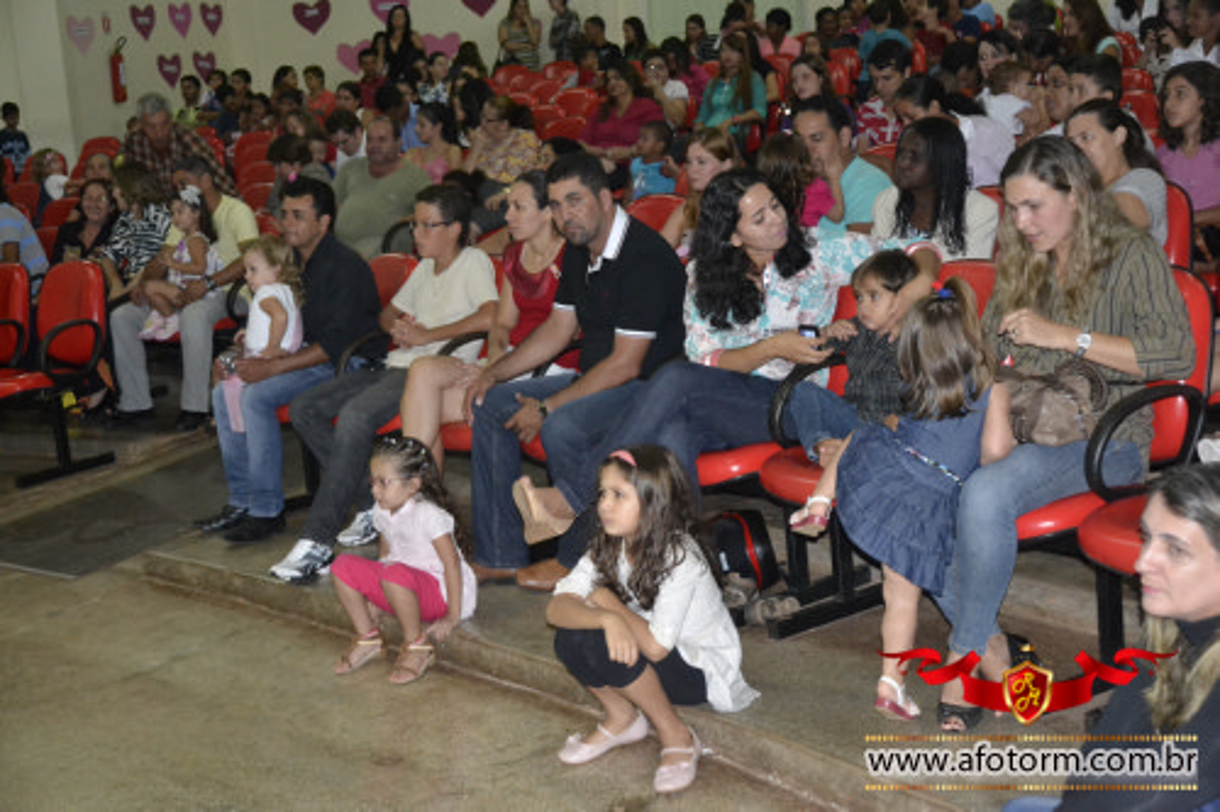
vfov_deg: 28.1
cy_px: 406
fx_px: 1626
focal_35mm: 48
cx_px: 610
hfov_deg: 41.1
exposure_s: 1/60
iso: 3200
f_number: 4.2
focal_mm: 32
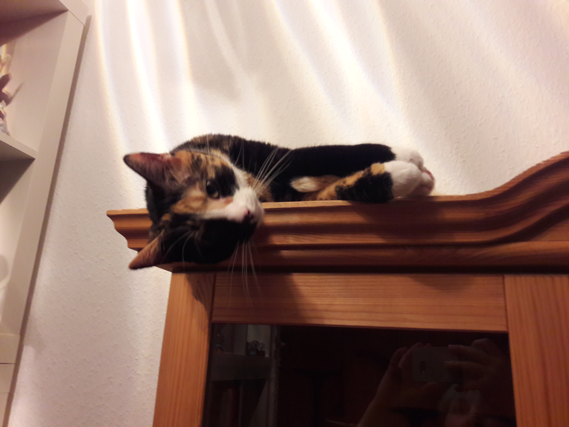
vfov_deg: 49.7
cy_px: 214
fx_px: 460
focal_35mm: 28
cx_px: 284
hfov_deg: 63.4
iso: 160
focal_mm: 3.7
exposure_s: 1/20
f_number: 1.9
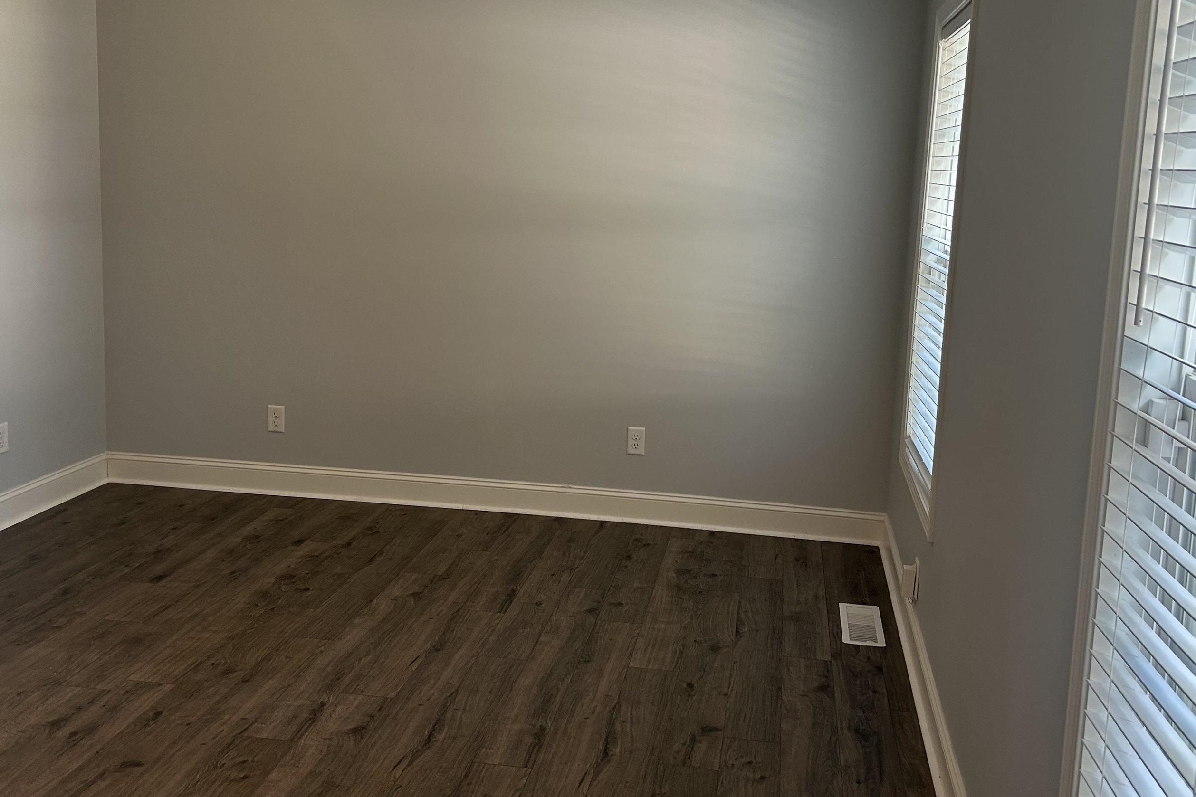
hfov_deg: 57.2
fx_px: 1096
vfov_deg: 39.7
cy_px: 299
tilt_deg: -7.3
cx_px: 640
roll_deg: -2.4
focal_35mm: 33
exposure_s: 1/120
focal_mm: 5.7
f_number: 1.5
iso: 125
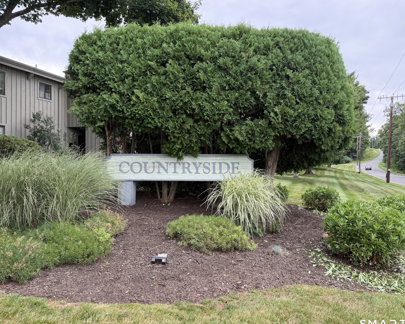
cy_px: 163
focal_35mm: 26
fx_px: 312
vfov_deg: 54.9
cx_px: 202
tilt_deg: +0.0
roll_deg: -0.4
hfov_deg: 66.0
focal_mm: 6.76
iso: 100
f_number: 1.78
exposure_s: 1/555
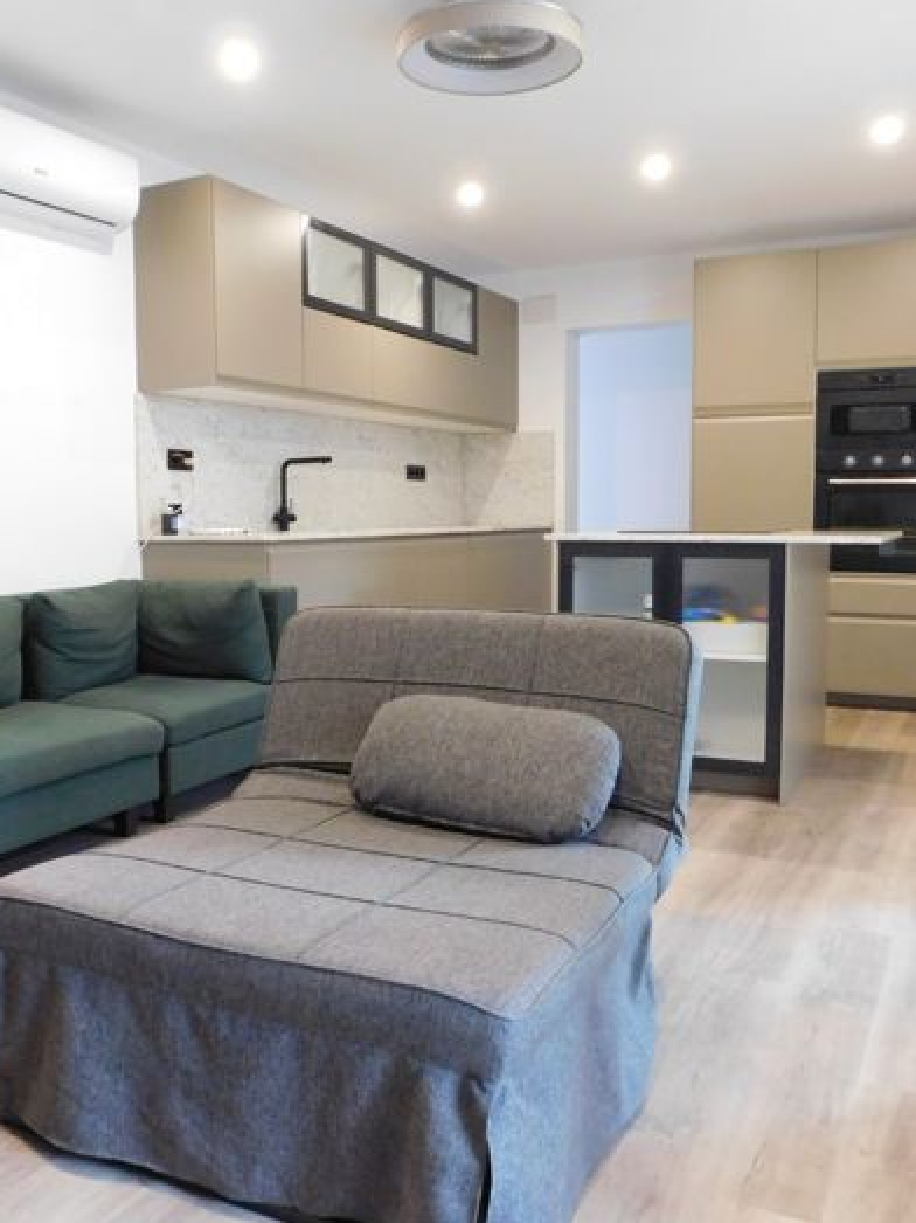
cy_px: 610
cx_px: 394
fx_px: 1094
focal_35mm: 31
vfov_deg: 58.4
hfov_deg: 45.3
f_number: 3
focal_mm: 4
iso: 400
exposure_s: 1/15
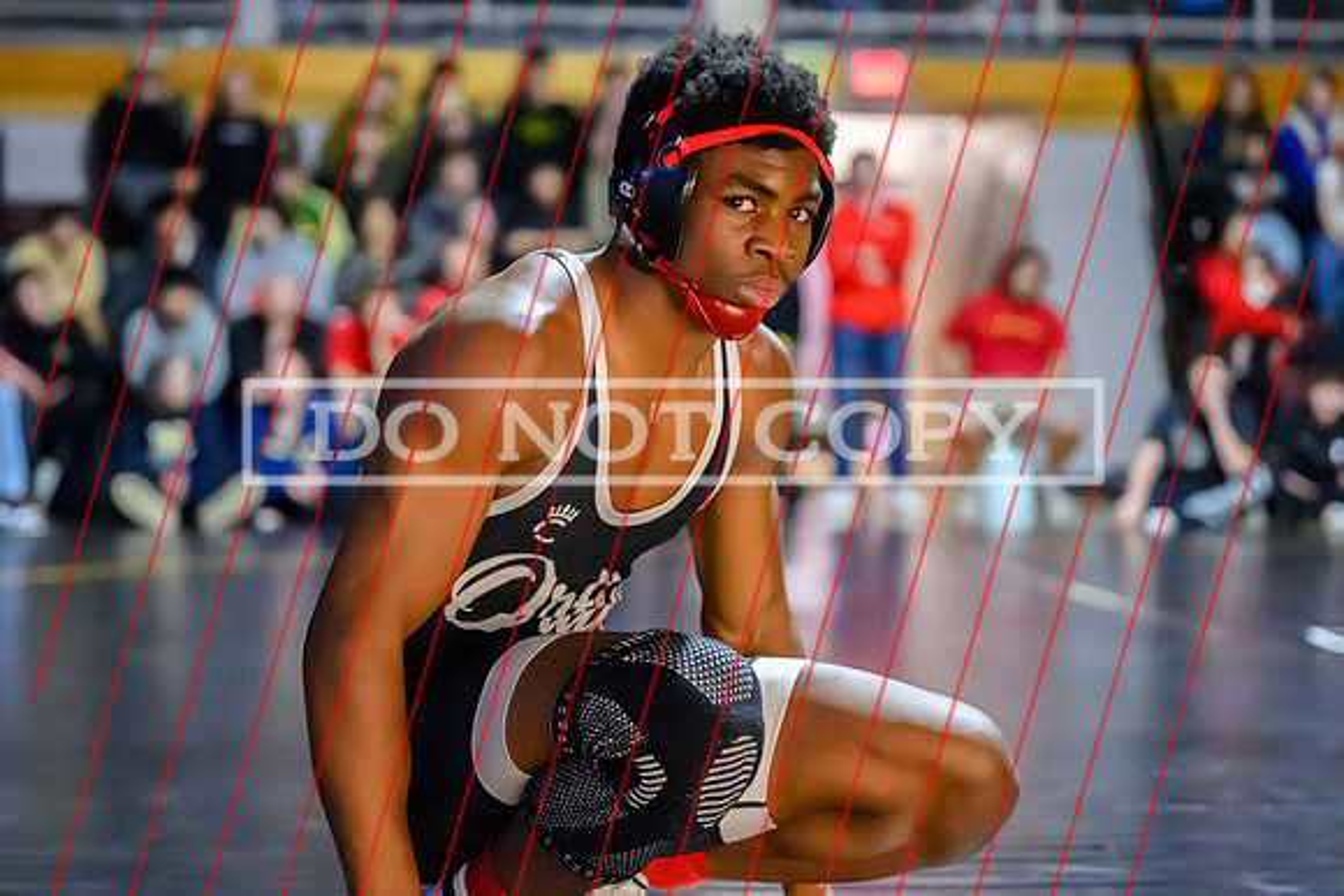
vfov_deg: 15.7
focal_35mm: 87
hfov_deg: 23.4
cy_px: 348
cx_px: 682
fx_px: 3241
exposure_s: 1/500
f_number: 2.8
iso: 25600
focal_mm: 70
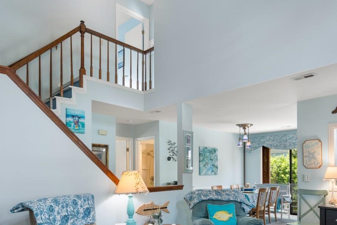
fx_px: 253
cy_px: 165
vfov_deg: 46.4
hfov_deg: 66.9
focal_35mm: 27
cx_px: 198
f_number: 4.5
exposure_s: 1/10
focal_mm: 10
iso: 100
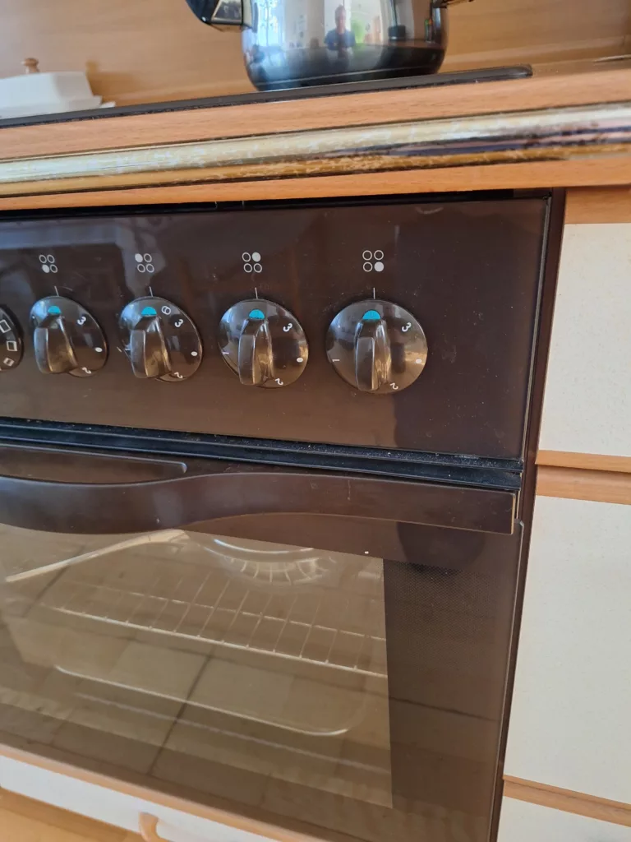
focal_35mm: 23
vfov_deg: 73.9
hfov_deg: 58.9
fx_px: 559
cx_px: 316
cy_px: 421
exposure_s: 1/25
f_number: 1.8
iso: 320
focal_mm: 5.54
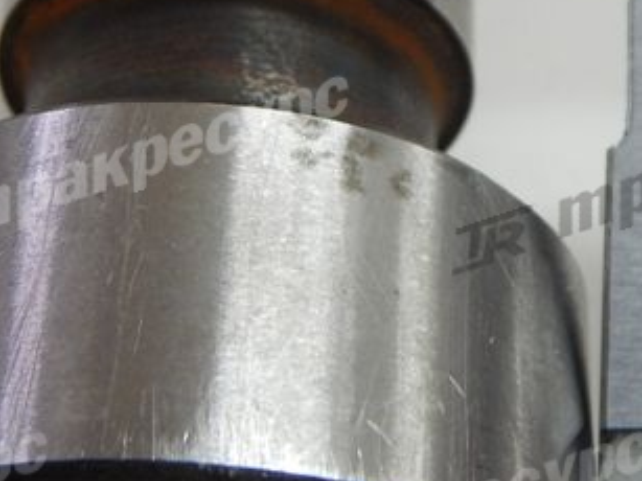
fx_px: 1835
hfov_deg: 19.8
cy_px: 94
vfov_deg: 14.8
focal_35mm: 99
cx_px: 333
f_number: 3.4
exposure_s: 1/30
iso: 400
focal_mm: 6.8
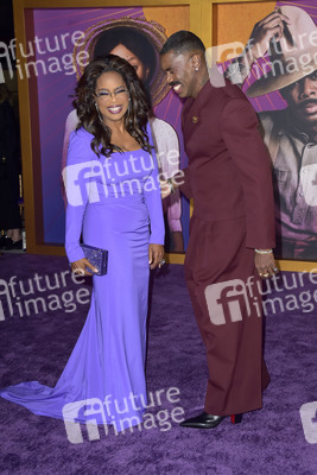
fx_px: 686
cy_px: 238
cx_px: 158
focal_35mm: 52
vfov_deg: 38.2
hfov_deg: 26.0
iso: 400
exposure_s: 1/250
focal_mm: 52
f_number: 6.3
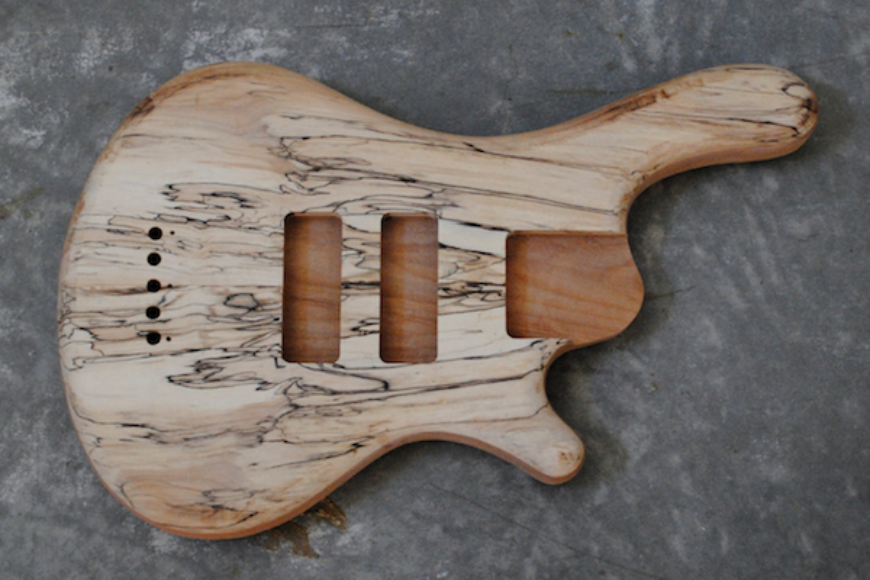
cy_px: 290
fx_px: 1160
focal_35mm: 48
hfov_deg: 41.1
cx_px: 435
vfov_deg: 28.1
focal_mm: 32
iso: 1100
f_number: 4.8
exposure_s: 1/30
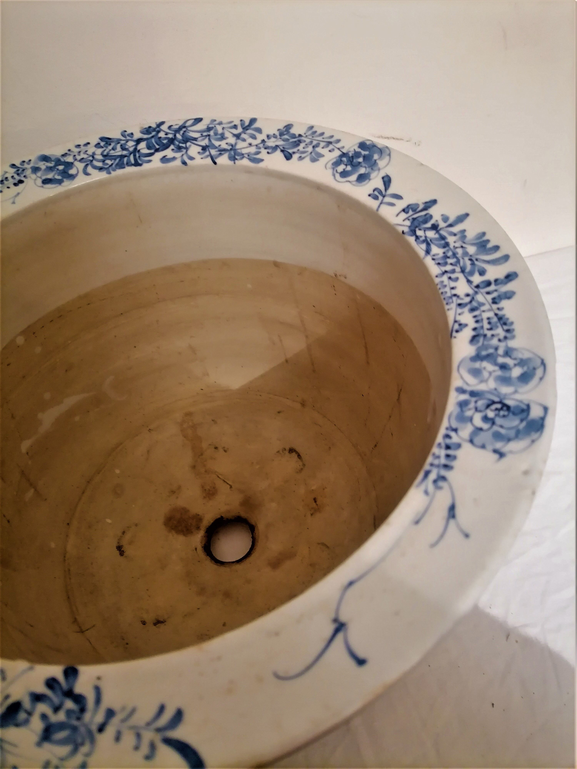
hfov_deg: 53.1
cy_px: 384
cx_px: 288
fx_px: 578
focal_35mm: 26
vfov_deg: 67.3
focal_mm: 5.4
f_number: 1.8
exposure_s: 1/25
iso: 500
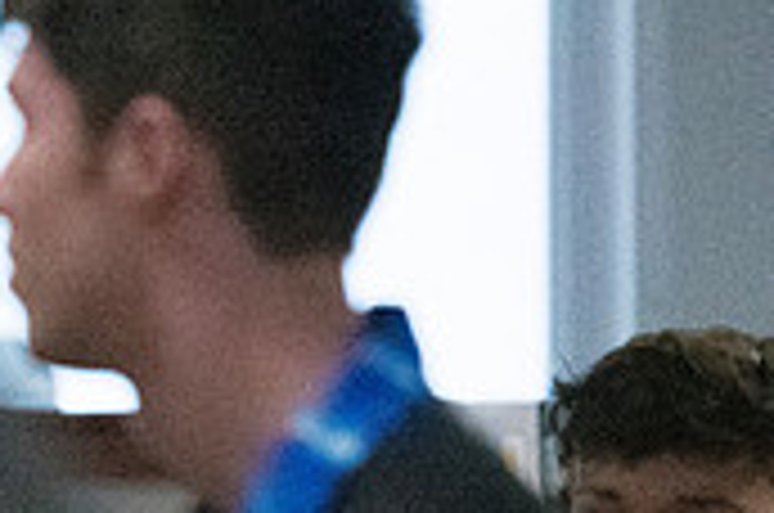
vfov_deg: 1.4
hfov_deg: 2.0
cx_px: -513
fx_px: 21760
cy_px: 315
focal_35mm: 1014
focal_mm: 200
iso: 10000
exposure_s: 1/1250
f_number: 4
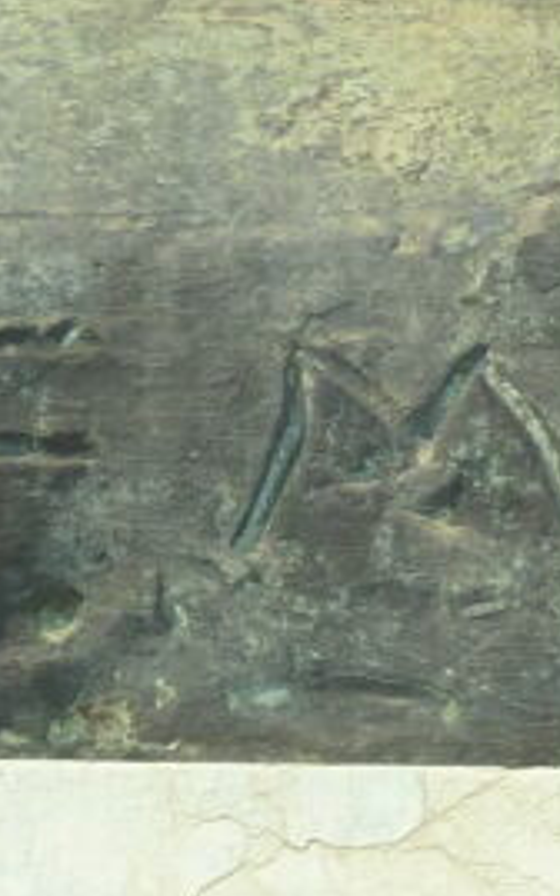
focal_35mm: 222
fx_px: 5424
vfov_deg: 9.4
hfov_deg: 5.9
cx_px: 553
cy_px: 689
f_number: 5.6
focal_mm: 9.1
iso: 125
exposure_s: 1/400
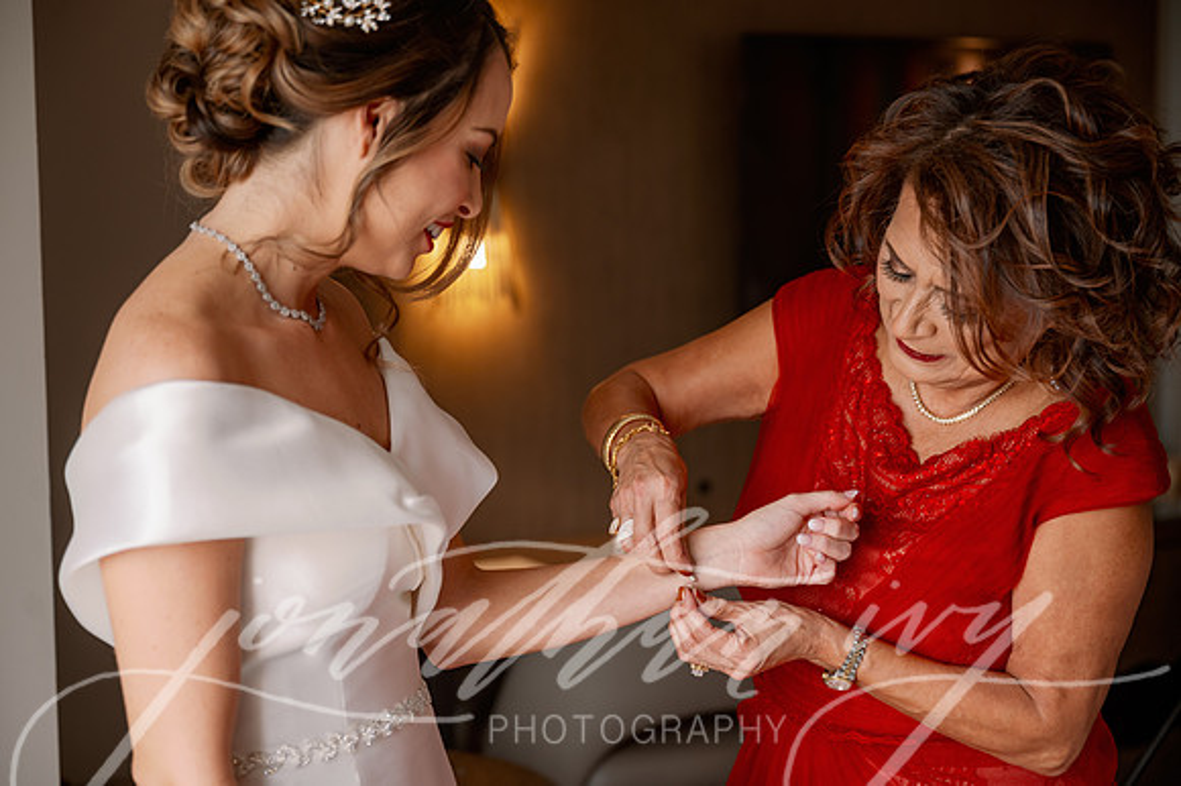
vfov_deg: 23.0
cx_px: 590
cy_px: 393
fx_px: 1934
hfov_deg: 34.0
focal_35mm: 59
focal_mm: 59
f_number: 3.2
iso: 200
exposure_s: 1/125
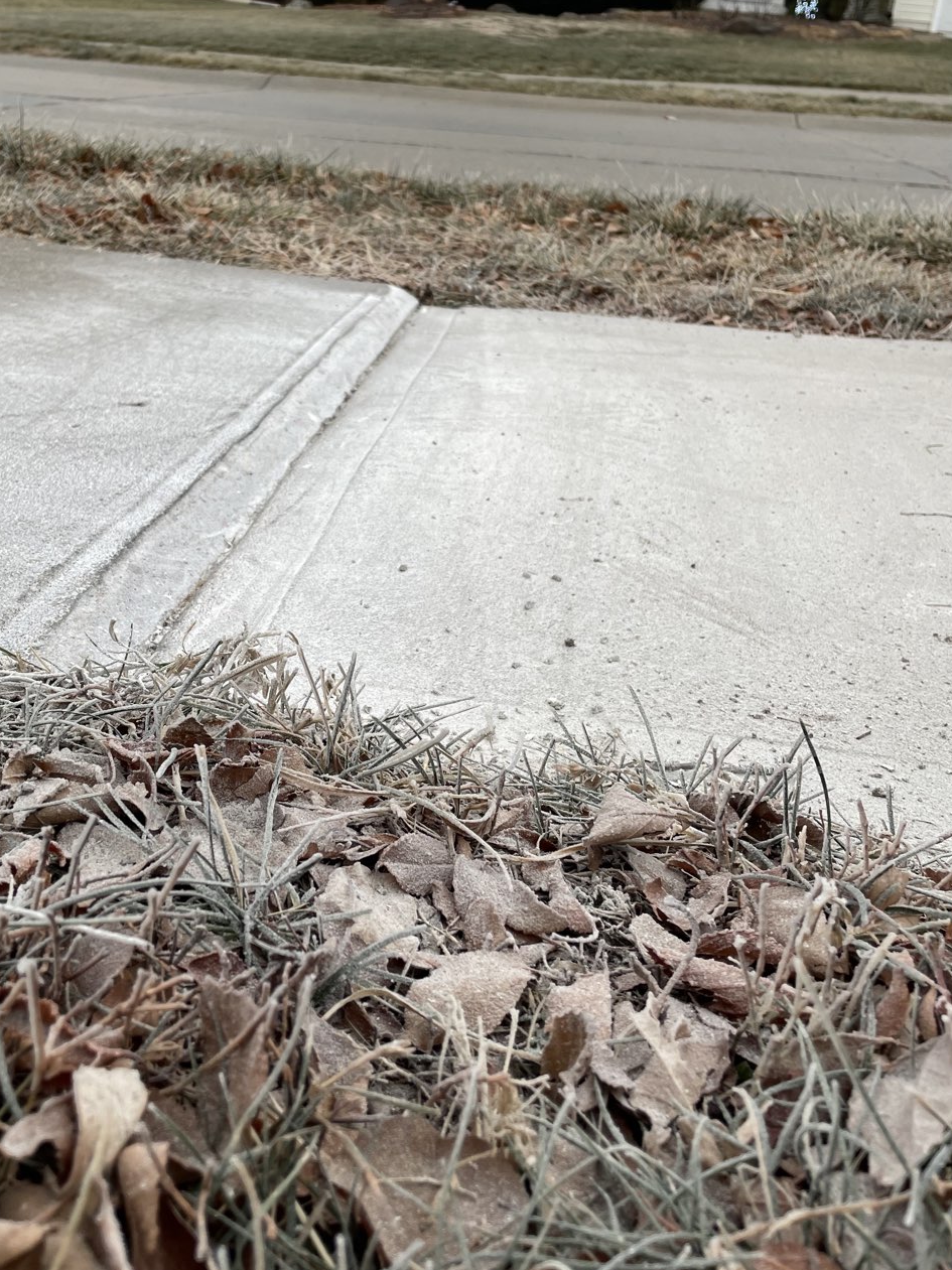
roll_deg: -5.2
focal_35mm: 33
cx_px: 360
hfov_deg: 42.6
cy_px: 479
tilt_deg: -19.4
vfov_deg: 54.8
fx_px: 1211
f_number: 1.6
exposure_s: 1/121
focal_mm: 4.2
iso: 32
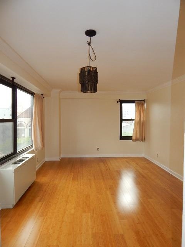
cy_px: 124
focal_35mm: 22
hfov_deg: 61.1
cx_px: 92
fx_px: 157
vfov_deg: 76.4
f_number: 3
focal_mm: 4
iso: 125
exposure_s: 1/100
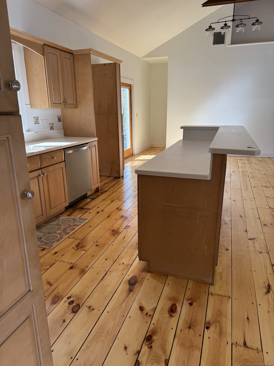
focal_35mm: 24
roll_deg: +1.2
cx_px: 137
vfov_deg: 71.6
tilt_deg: -15.5
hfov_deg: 56.8
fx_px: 253
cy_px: 183
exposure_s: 1/138
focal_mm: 6.76
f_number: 1.78
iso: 50
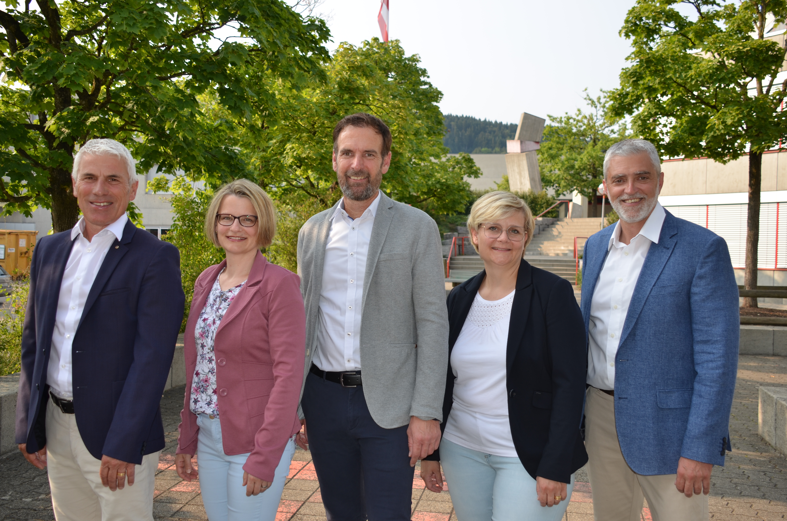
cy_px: 260
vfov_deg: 34.1
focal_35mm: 39
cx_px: 394
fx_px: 851
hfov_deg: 49.6
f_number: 5
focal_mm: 26
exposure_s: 1/250
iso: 100
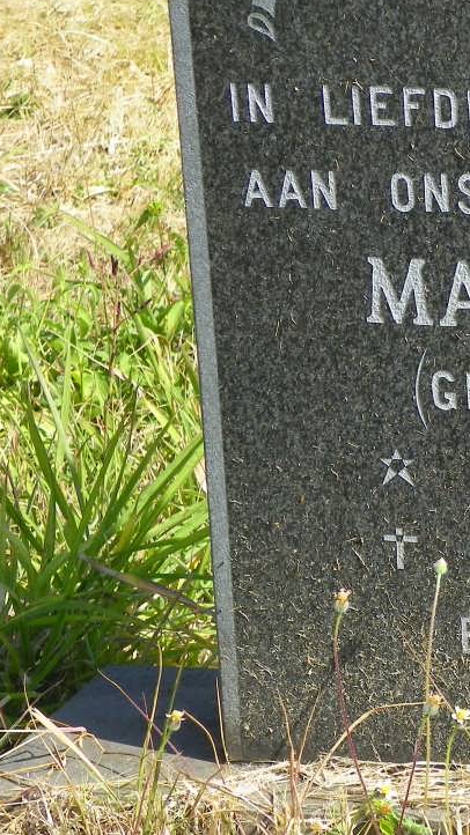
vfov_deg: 10.2
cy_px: 322
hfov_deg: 5.7
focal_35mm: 212
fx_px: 4698
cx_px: 685
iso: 64
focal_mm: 20.8
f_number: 4
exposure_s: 1/250
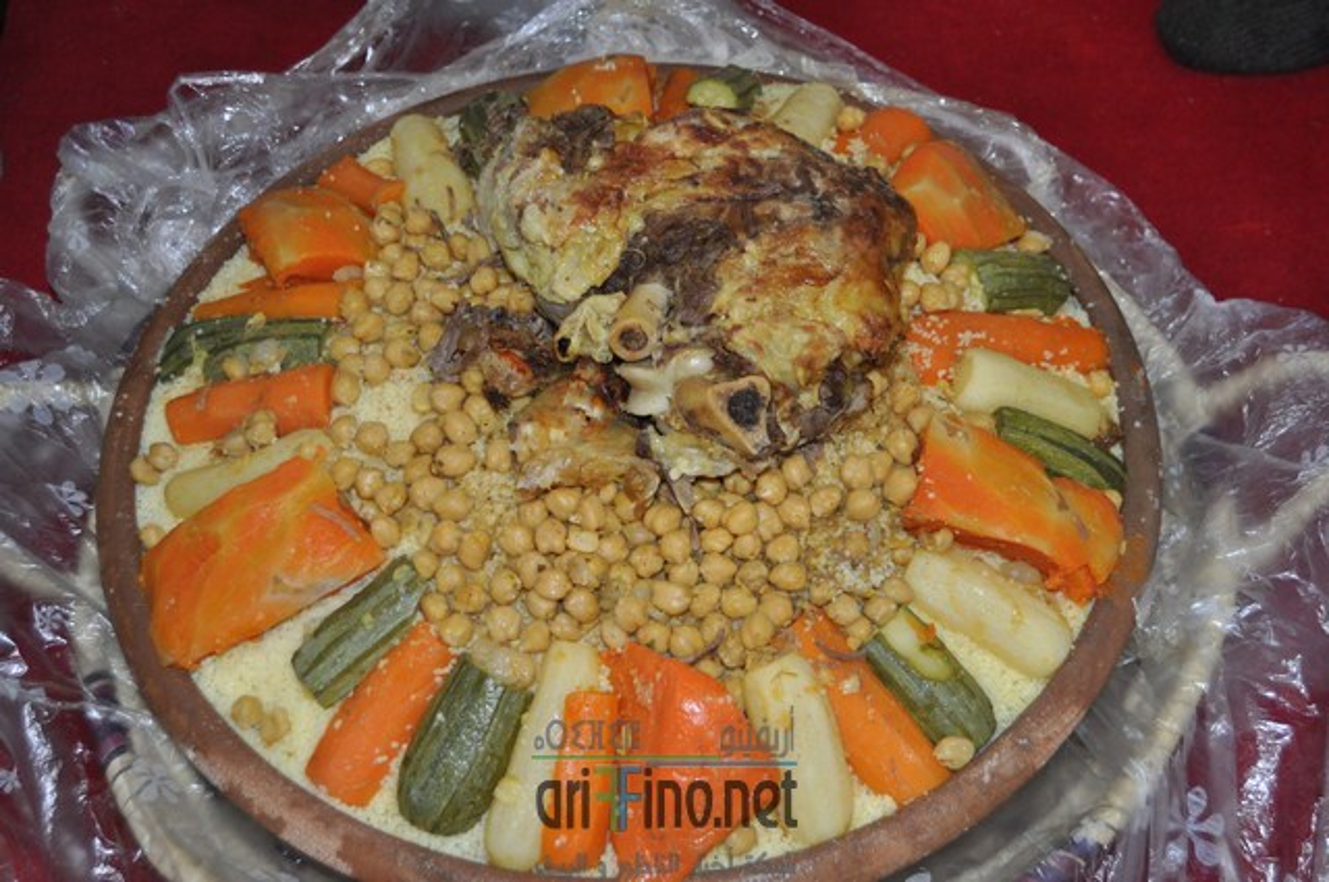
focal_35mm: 48
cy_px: 441
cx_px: 664
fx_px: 1770
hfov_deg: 41.2
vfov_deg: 28.0
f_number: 4.5
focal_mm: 32
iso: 800
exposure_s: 1/60
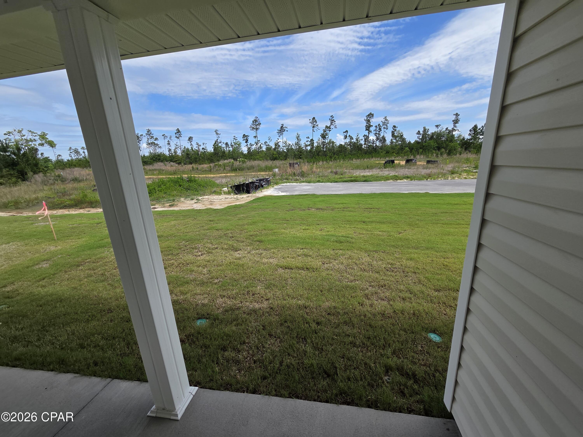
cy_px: 218
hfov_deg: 106.2
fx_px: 219
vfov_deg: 89.9
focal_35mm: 13
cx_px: 292
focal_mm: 2.2
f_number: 2.2
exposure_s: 1/2032
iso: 50
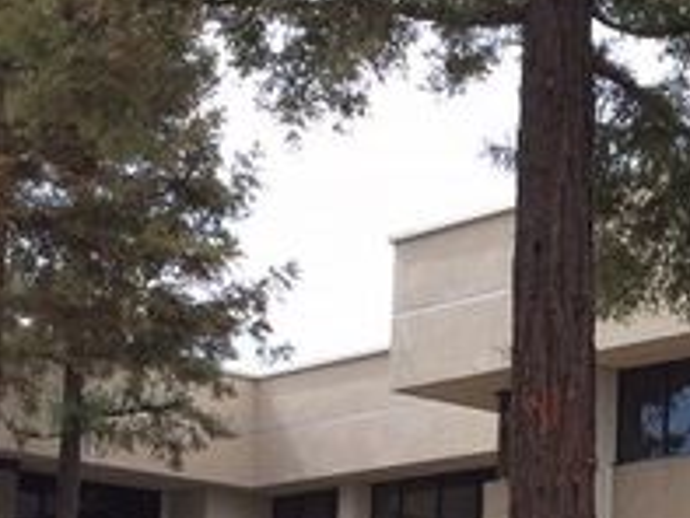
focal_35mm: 94
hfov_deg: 20.3
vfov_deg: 15.1
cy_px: 654
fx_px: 1875
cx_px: 669
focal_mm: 4.15
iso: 32
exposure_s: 1/618
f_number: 2.2
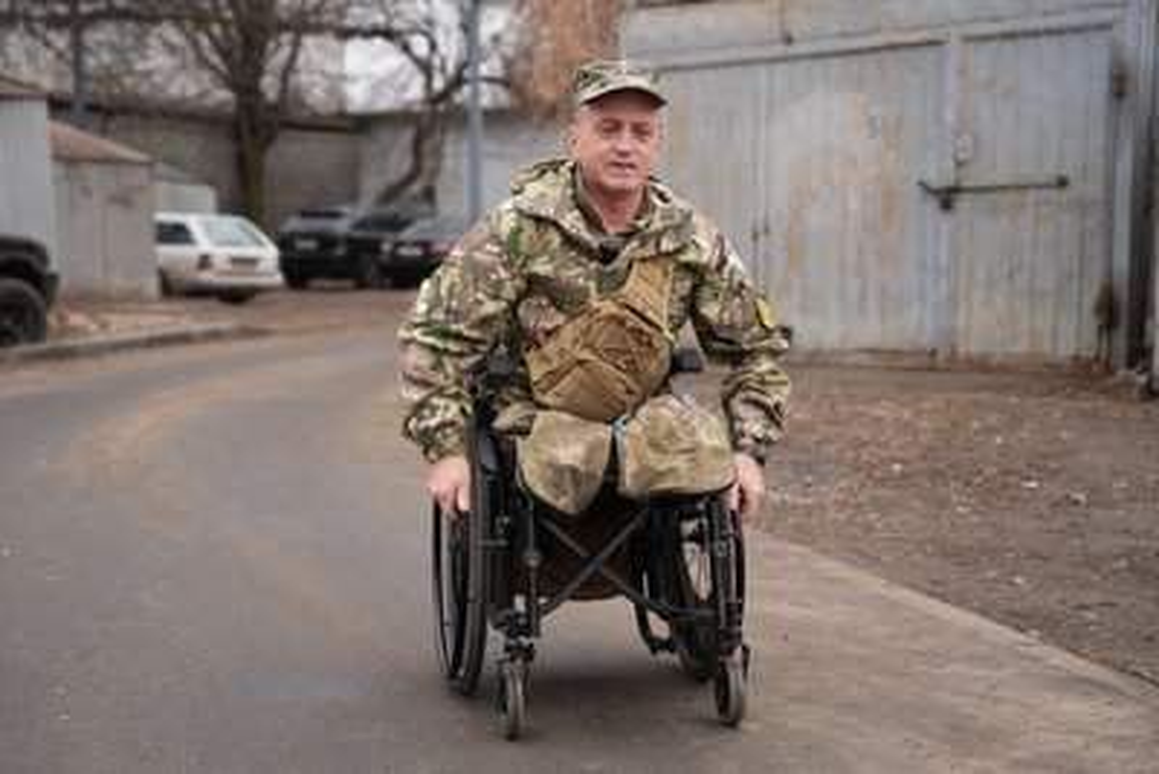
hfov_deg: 33.4
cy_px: 387
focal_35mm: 60
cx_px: 580
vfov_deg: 22.6
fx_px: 1932
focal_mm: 60
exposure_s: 1/100
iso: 100
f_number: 3.5
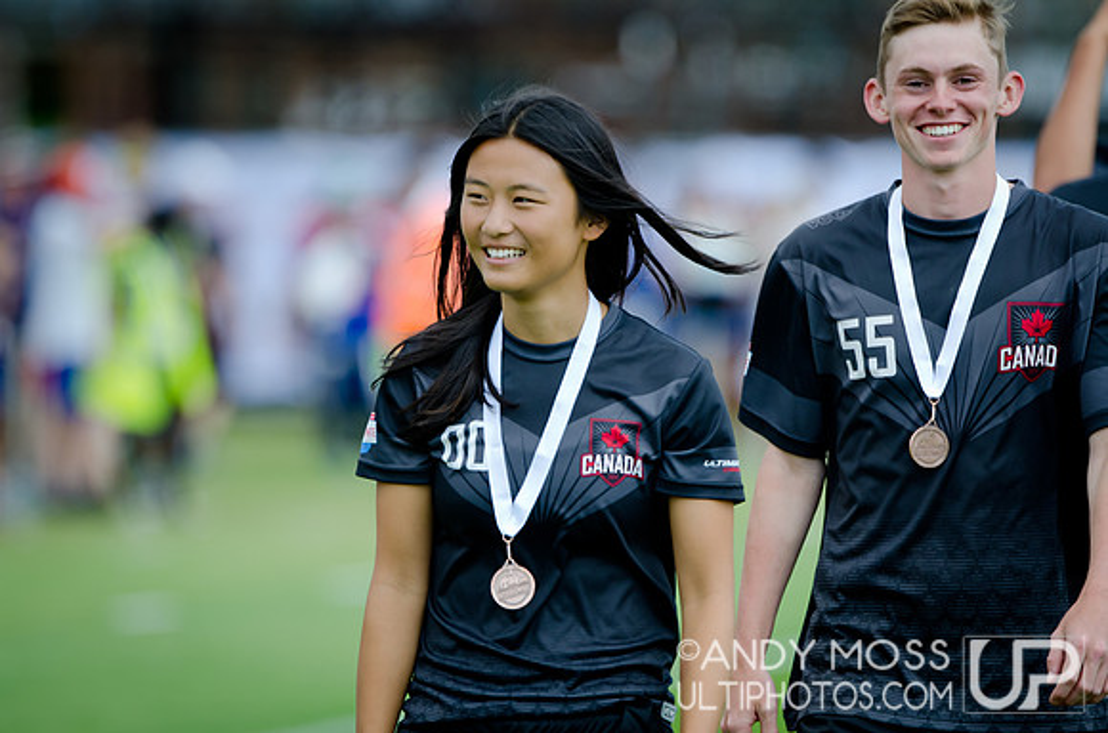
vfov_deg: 3.0
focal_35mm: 450
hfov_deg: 4.6
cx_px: 554
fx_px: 13820
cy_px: 366
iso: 500
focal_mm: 300
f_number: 3.5
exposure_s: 1/2000
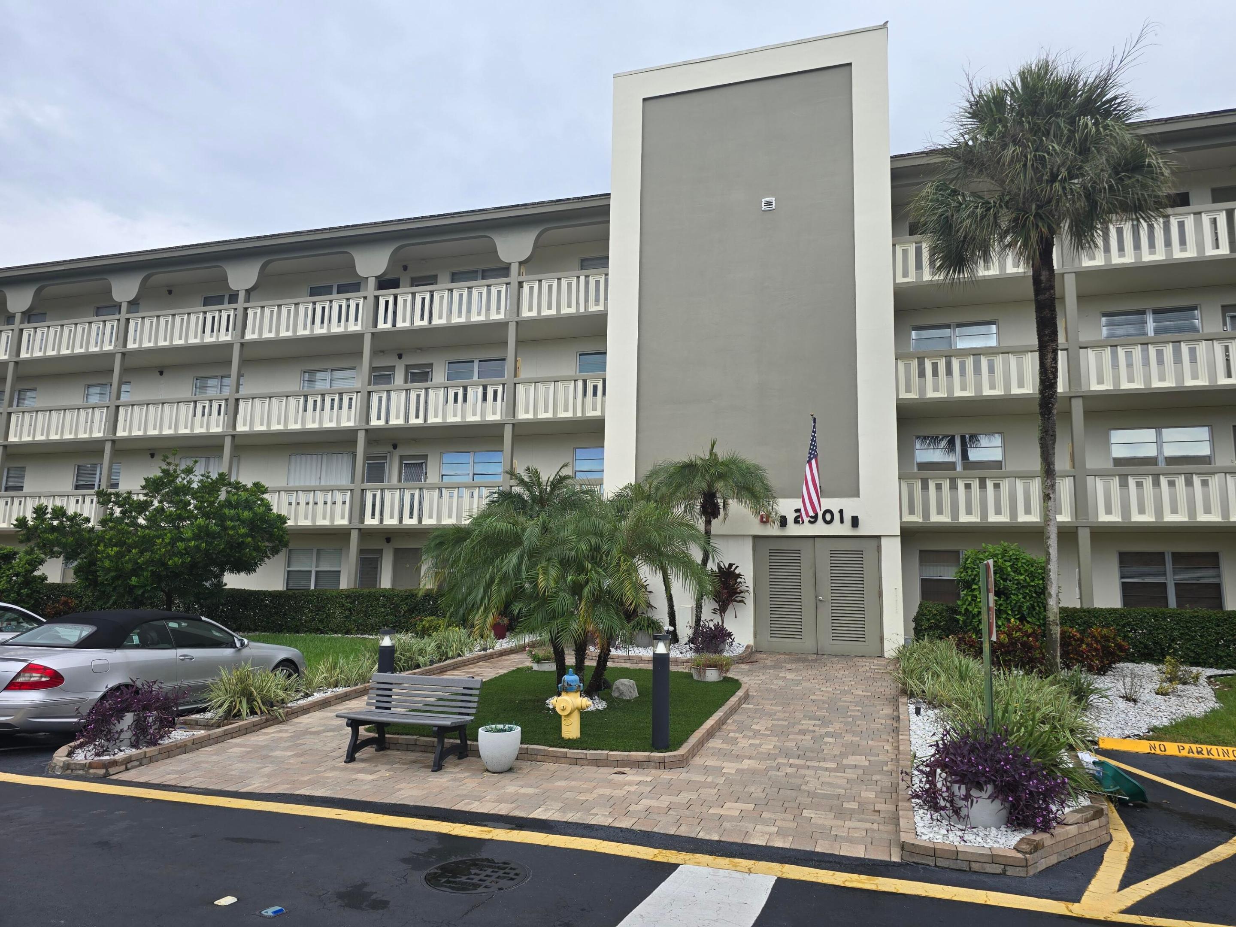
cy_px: 464
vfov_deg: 58.9
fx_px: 821
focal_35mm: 23
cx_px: 618
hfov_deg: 73.9
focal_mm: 6.3
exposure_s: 1/346
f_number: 1.7
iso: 12
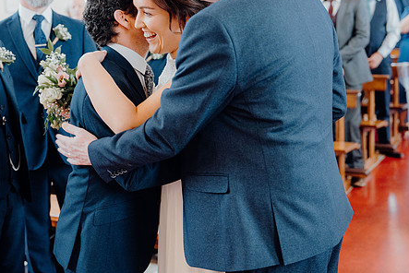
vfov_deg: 24.6
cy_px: 113
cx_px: 192
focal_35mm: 55
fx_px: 625
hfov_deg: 36.2
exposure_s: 1/200
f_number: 2.8
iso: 2500
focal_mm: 42
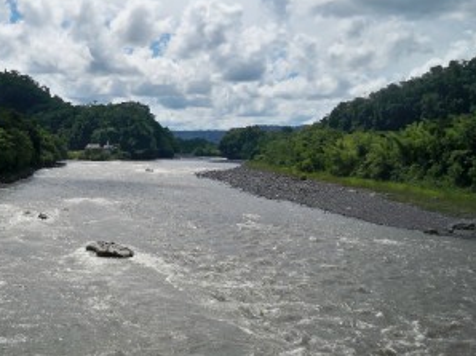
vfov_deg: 30.6
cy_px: 120
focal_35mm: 47
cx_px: 171
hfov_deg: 40.1
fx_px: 646
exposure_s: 1/1250
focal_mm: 6.3
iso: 80
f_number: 4.7
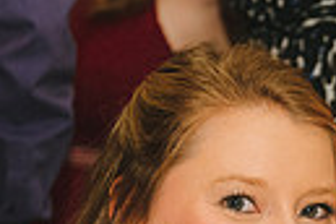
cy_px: 279
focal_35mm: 276
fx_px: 2576
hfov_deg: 7.4
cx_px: 432
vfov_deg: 5.0
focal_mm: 56
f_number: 4
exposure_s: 1/160
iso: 3200
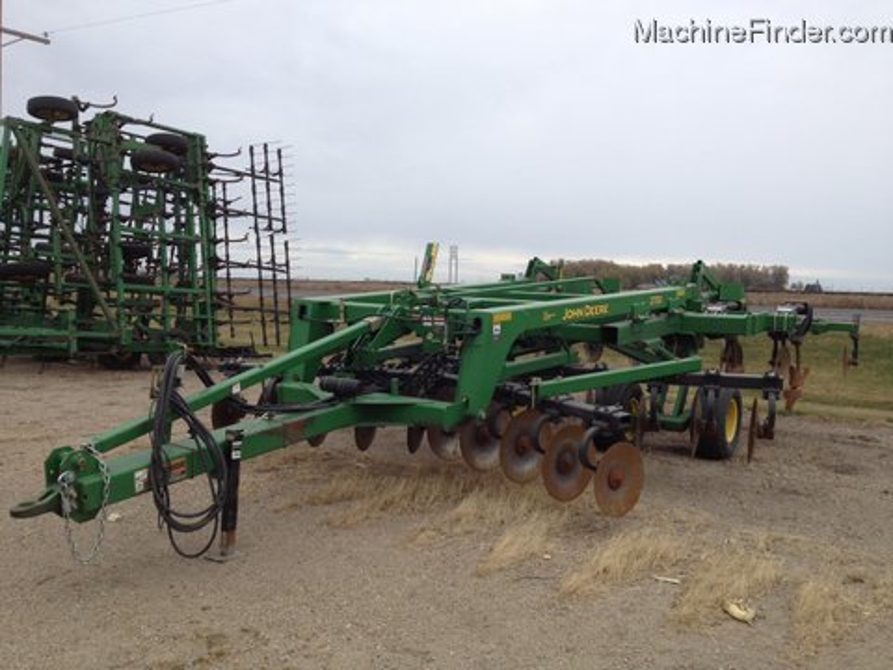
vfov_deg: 40.7
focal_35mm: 35
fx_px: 903
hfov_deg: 52.6
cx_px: 446
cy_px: 335
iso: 64
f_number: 2.4
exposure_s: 1/484
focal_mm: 4.28
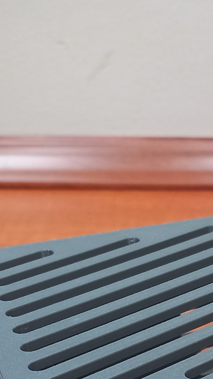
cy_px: 407
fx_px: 873
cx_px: 217
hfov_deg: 13.7
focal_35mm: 87
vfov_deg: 23.1
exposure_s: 1/33.3
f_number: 1.8
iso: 200
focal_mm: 4
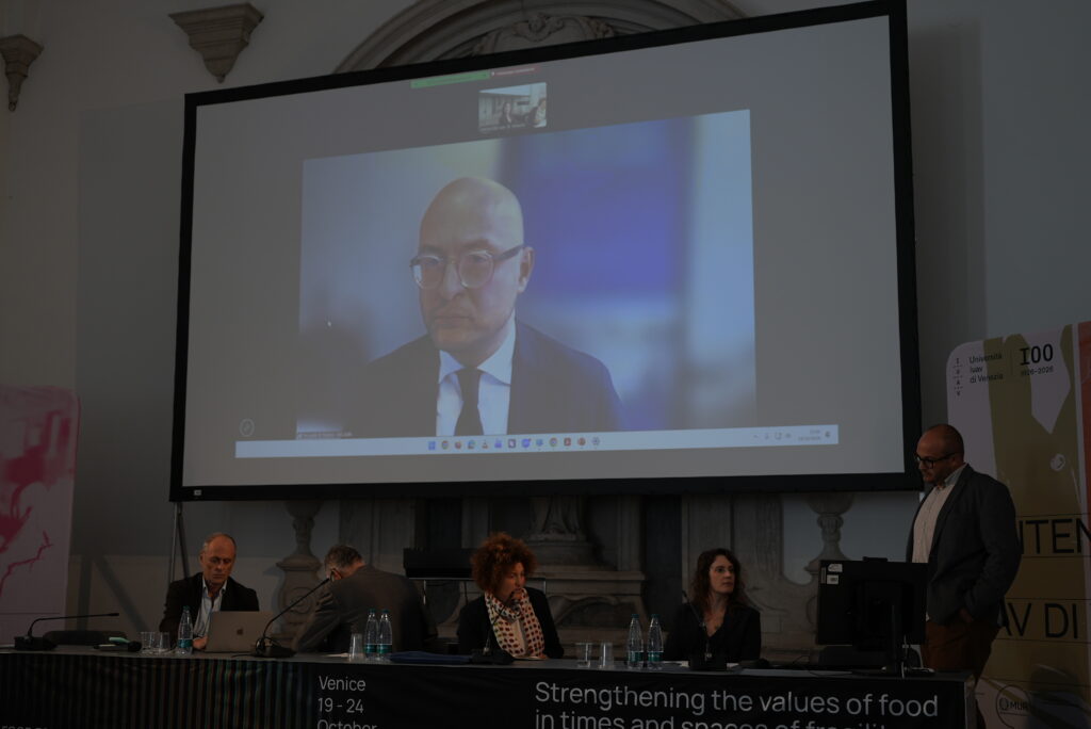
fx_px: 1395
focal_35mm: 46
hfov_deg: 42.7
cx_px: 546
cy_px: 364
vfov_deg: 29.3
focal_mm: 46
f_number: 2.8
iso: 160
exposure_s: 1/100
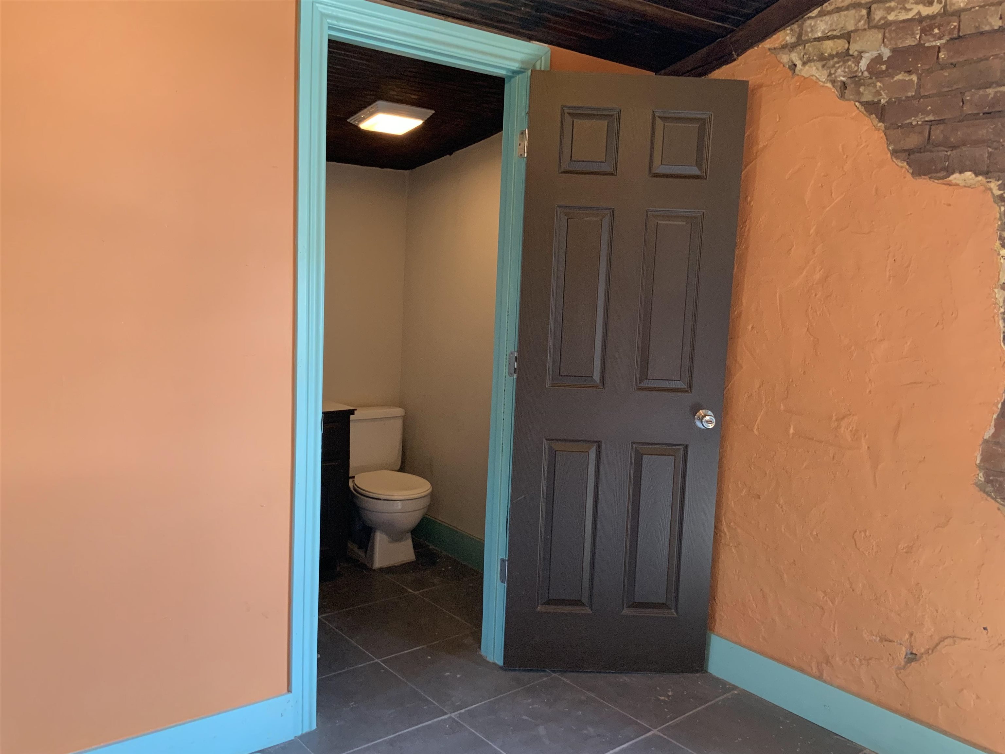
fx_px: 842
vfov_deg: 48.2
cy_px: 377
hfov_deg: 61.7
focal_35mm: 29
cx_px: 502
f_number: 1.8
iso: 200
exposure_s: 1/60
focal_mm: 3
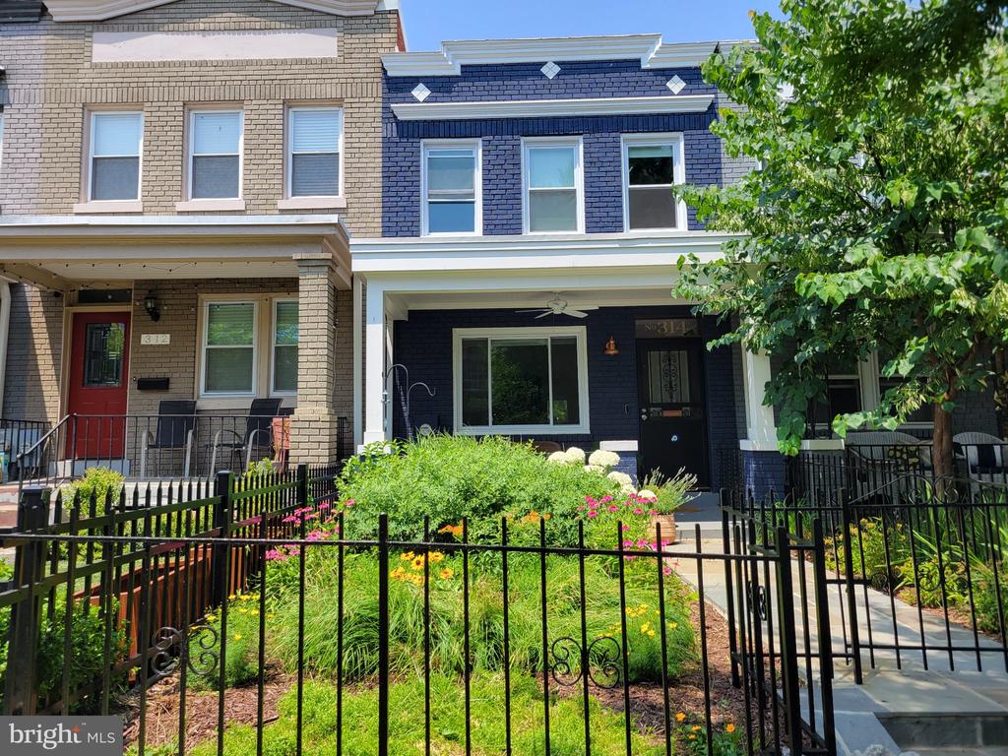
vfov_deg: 53.1
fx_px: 757
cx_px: 504
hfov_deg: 67.3
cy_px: 378
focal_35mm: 26
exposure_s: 1/1038
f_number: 1.8
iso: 40
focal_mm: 5.4
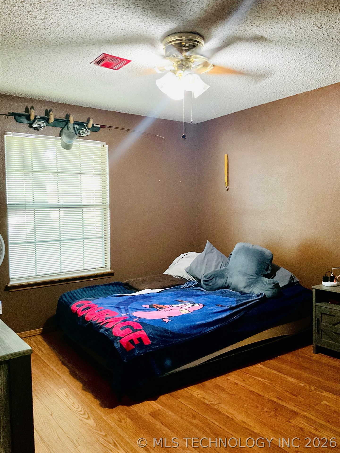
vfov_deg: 61.7
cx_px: 170
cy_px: 226
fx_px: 380
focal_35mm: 29
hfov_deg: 48.2
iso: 320
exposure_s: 1/30
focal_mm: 3
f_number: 1.8
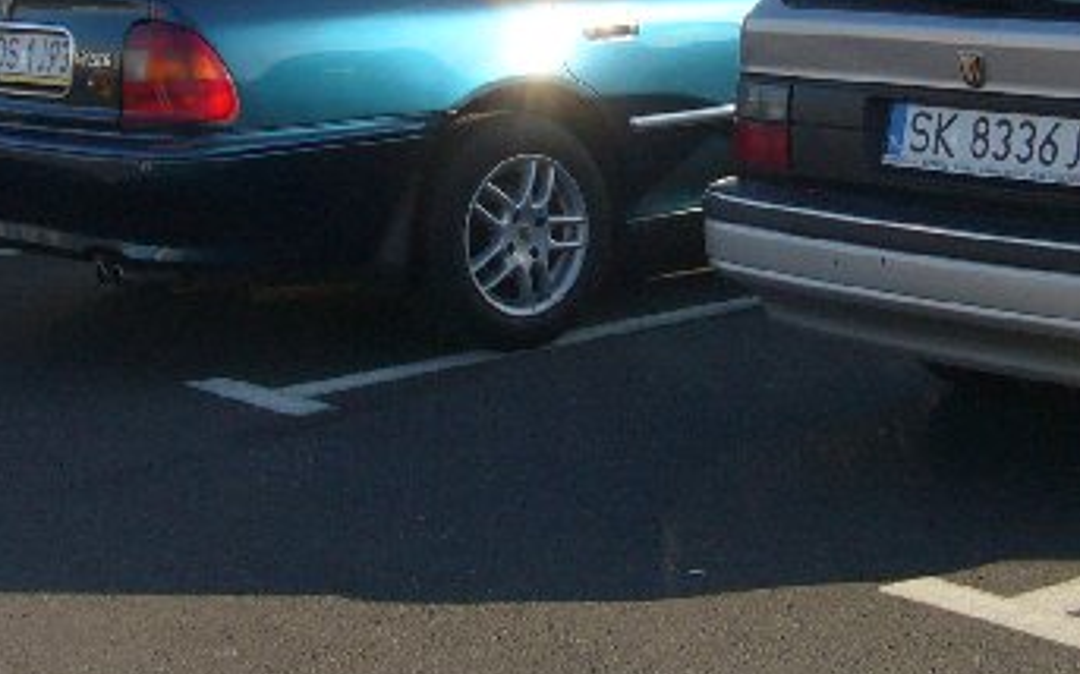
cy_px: 98
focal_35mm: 89
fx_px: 2618
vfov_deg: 14.5
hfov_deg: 23.3
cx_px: 627
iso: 80
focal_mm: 6
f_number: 5.7
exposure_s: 1/200
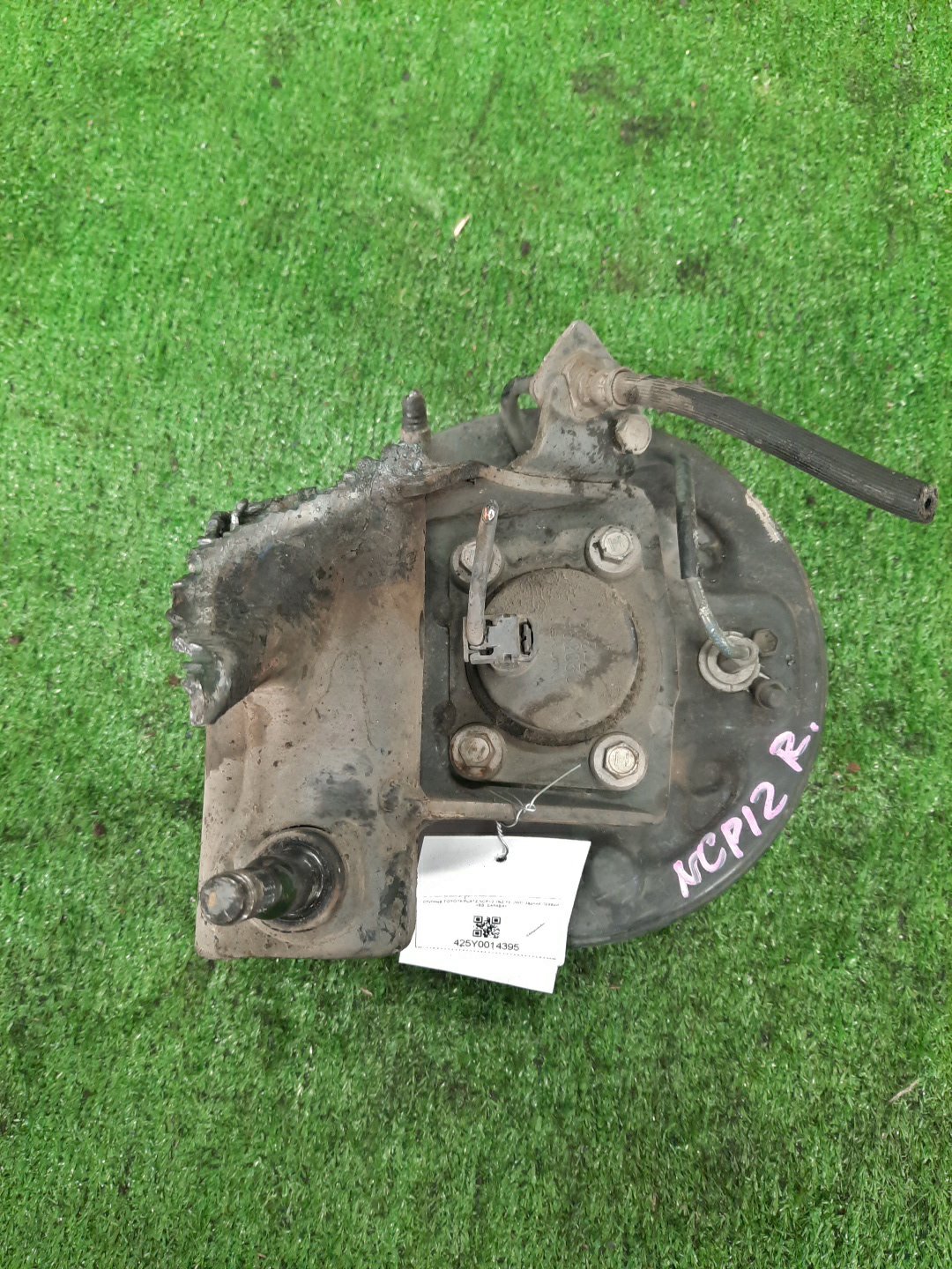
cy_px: 634
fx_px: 917
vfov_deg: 69.4
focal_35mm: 25
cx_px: 476
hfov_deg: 54.9
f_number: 2
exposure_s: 1/33
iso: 270
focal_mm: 4.6
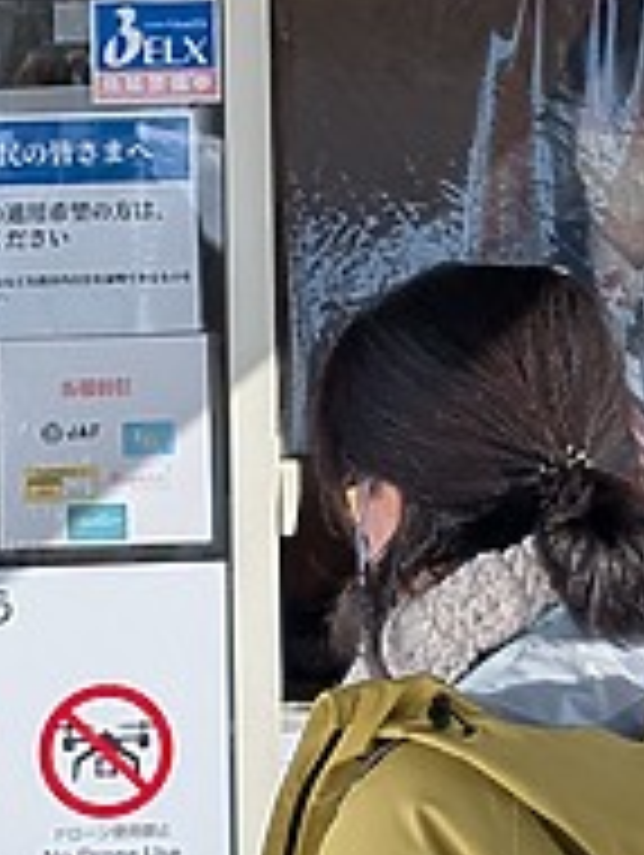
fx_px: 3242
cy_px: 194
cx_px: 504
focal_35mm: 131
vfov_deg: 15.0
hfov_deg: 11.3
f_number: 1.68
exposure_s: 1/1443
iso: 25
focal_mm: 6.9
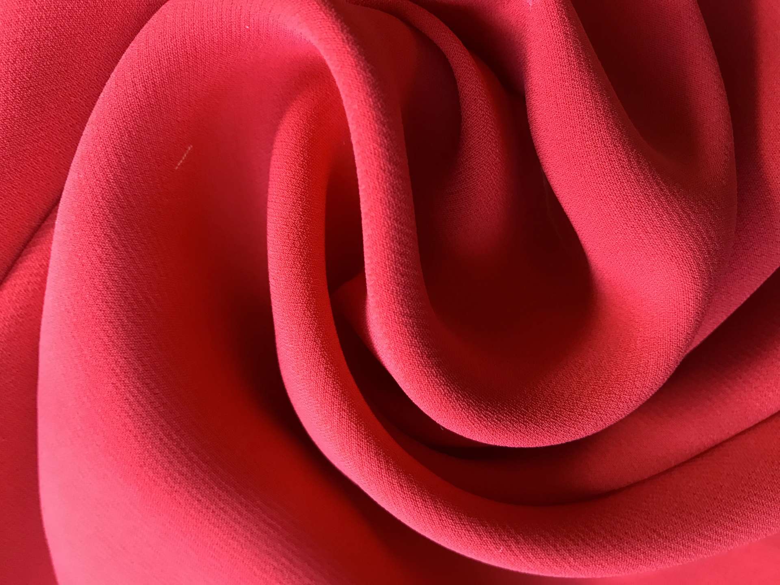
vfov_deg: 49.7
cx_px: 390
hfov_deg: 63.4
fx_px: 631
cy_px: 292
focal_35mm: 28
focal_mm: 3.99
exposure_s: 1/20
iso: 40
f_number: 1.8
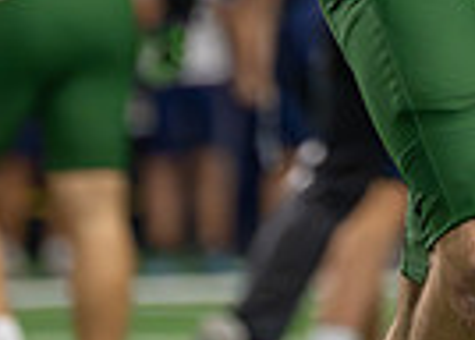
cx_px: 458
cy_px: -453
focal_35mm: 1075
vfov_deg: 1.3
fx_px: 14517
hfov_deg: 1.9
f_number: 2.8
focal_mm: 200
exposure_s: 1/1600
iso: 4000
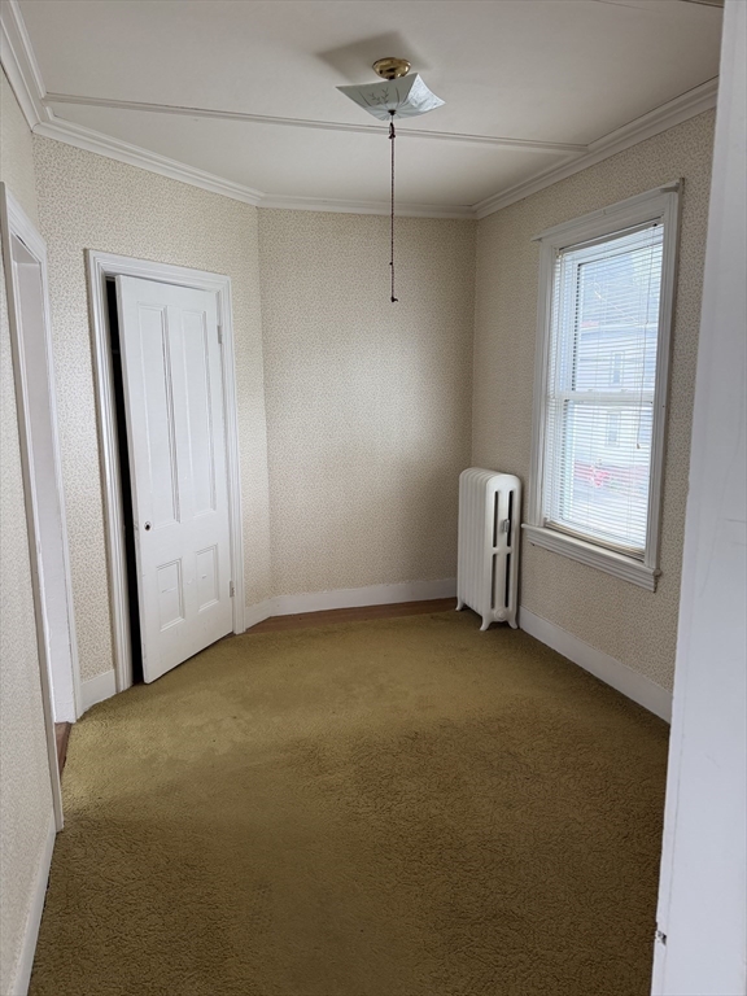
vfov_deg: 71.6
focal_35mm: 24
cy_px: 498
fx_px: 691
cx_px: 374
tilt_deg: -10.2
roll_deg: +0.0
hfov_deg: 56.8
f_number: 1.78
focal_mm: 6.76
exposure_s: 1/189
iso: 200
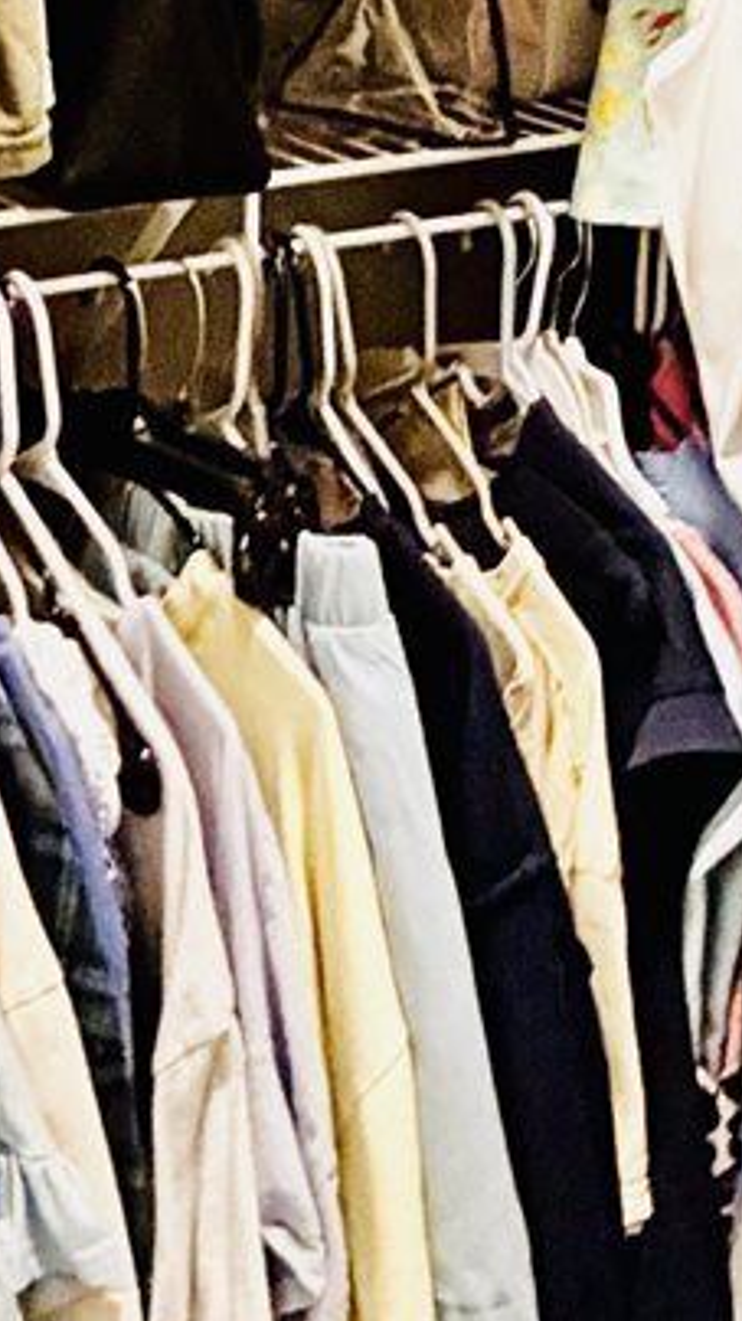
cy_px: 307
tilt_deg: -14.8
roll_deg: +0.7
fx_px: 3046
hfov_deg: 13.9
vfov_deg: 24.2
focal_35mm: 87
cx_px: 448
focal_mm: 2.22
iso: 640
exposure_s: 1/60
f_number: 2.2
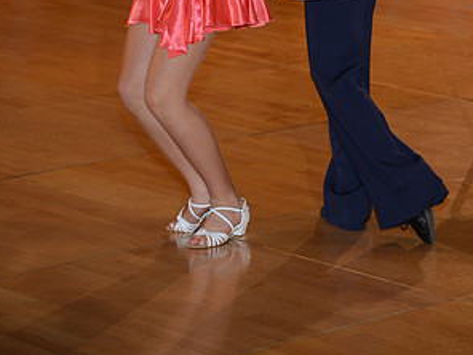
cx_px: 271
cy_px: -69
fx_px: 2214
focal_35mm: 162
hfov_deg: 12.2
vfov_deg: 9.1
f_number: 4.5
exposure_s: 1/200
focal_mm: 86
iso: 2000
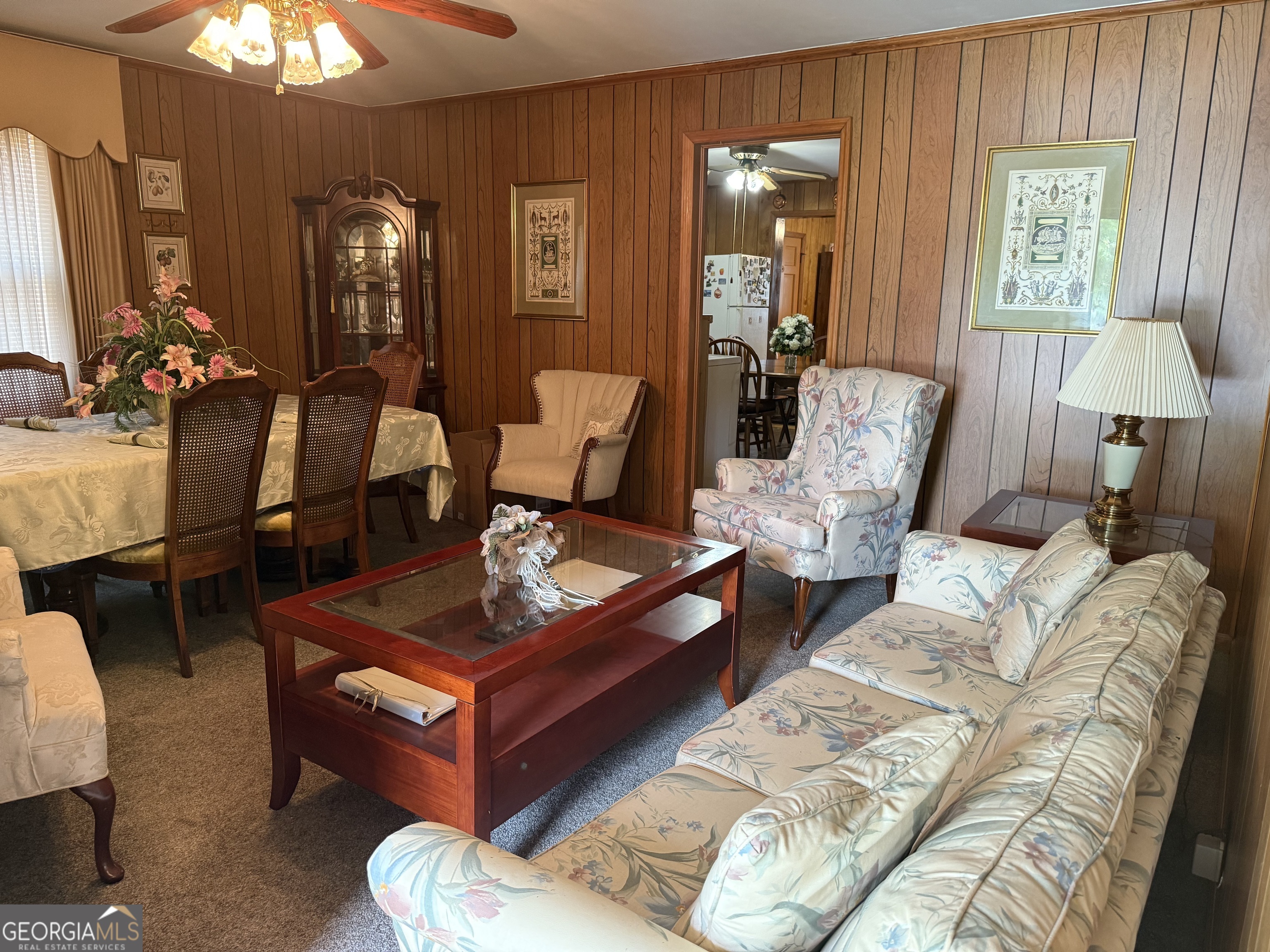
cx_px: 635
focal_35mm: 24
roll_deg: -1.9
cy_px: 476
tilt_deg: -11.6
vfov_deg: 56.8
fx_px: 881
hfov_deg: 71.6
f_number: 1.78
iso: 320
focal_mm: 6.76
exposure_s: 1/60
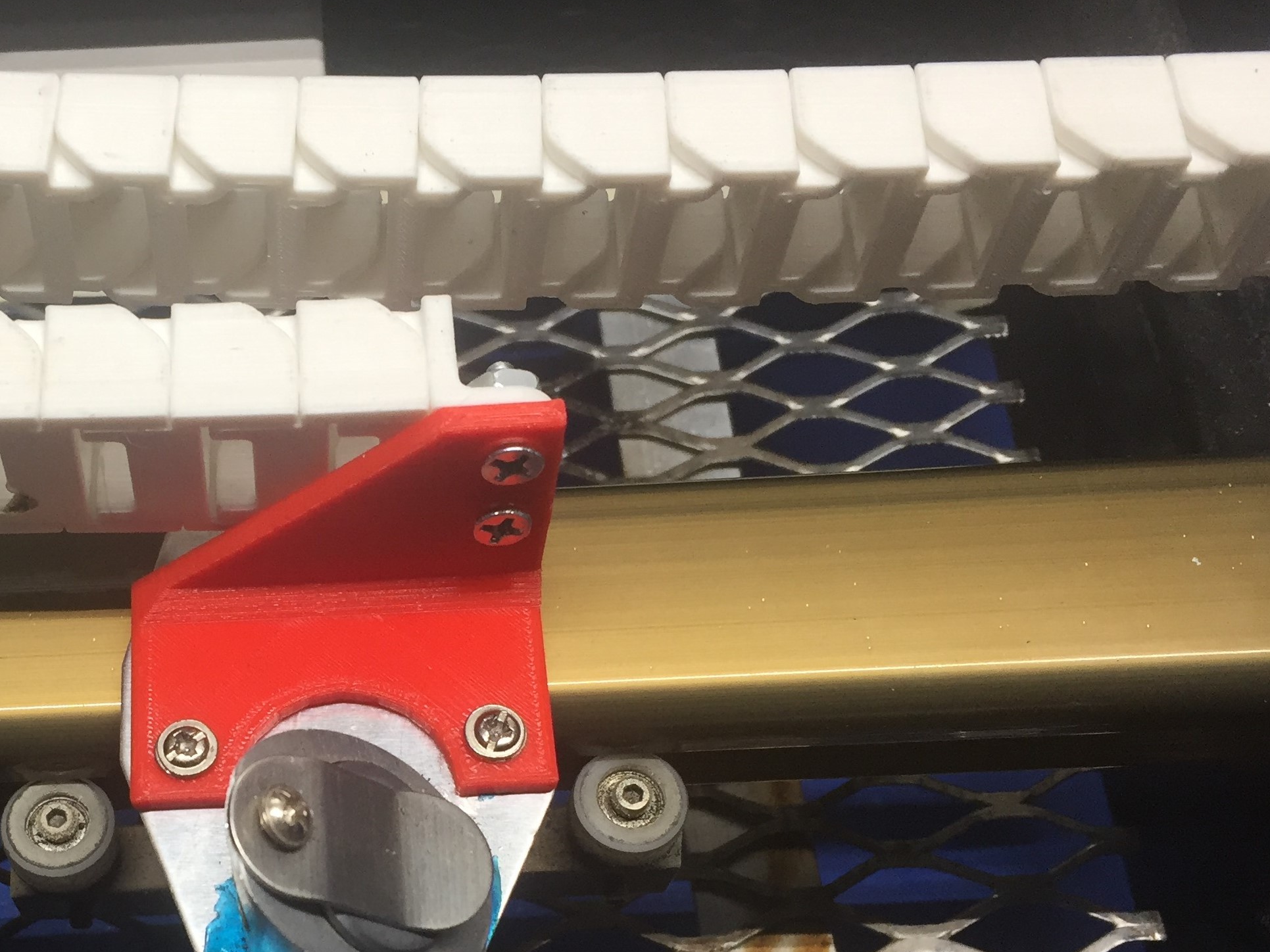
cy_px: 749
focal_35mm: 49
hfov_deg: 37.6
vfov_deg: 29.1
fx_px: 1798
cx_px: 262
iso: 32
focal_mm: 4.15
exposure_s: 1/40
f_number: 2.2
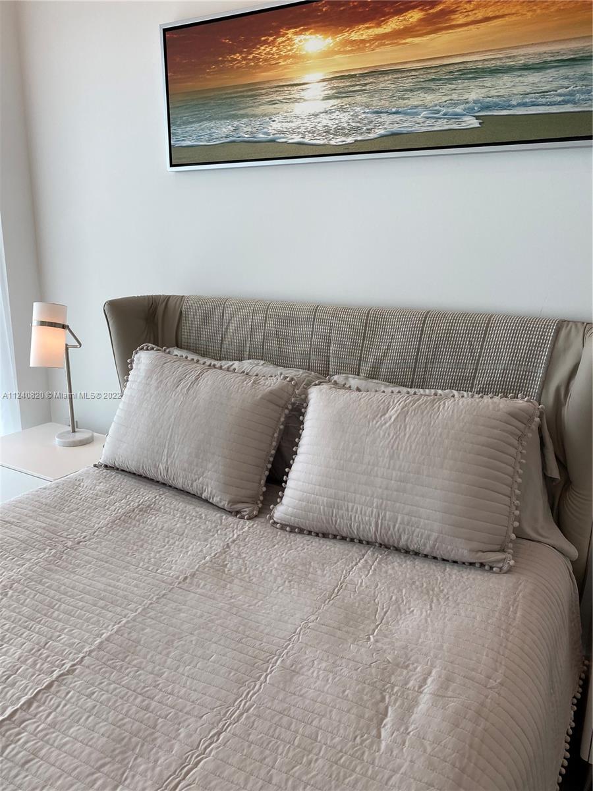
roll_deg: -1.1
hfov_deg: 53.1
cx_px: 296
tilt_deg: -14.1
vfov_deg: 67.3
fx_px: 594
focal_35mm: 26
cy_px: 396
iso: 32
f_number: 1.8
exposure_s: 1/159
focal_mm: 4.25
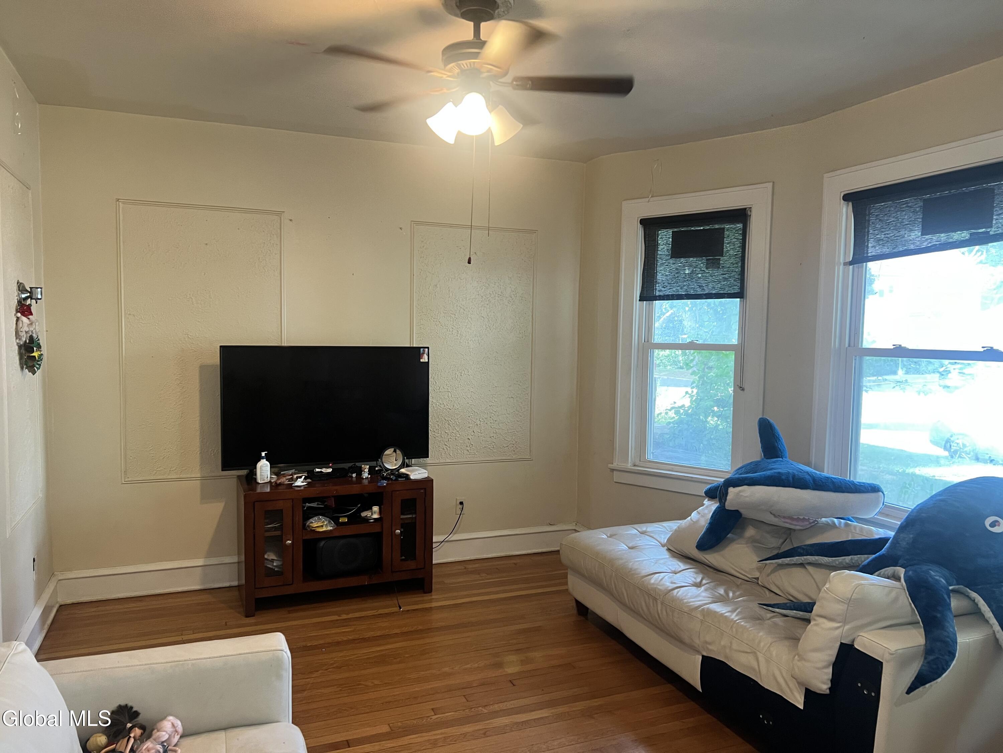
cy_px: 376
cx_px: 502
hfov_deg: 67.3
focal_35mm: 26
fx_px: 753
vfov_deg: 53.1
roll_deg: -1.0
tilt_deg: -3.6
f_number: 1.5
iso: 200
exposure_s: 1/60
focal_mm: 5.7
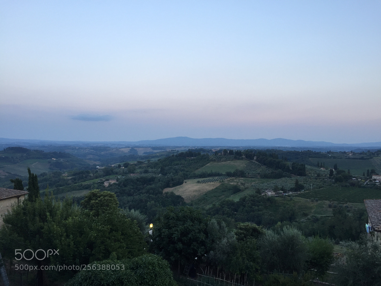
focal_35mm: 29
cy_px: 143
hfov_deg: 61.7
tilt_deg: +0.1
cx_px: 190
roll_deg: -2.2
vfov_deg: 48.2
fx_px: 319
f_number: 2.2
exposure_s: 1/50
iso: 32
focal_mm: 4.15
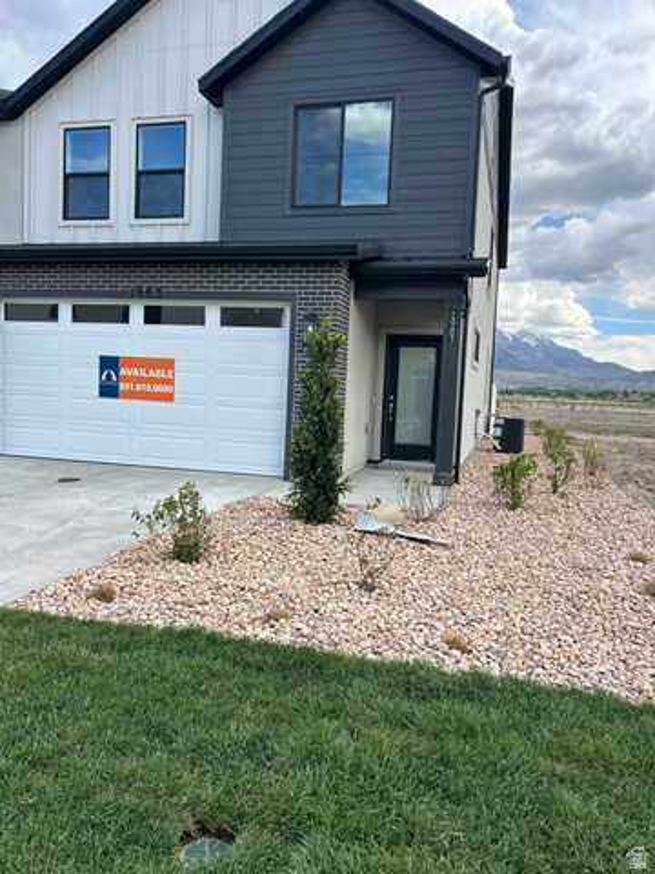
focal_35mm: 26
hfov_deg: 53.1
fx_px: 656
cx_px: 328
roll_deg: -2.7
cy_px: 437
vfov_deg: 67.3
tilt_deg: -4.4
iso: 50
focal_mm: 5.7
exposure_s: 1/1280
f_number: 1.5
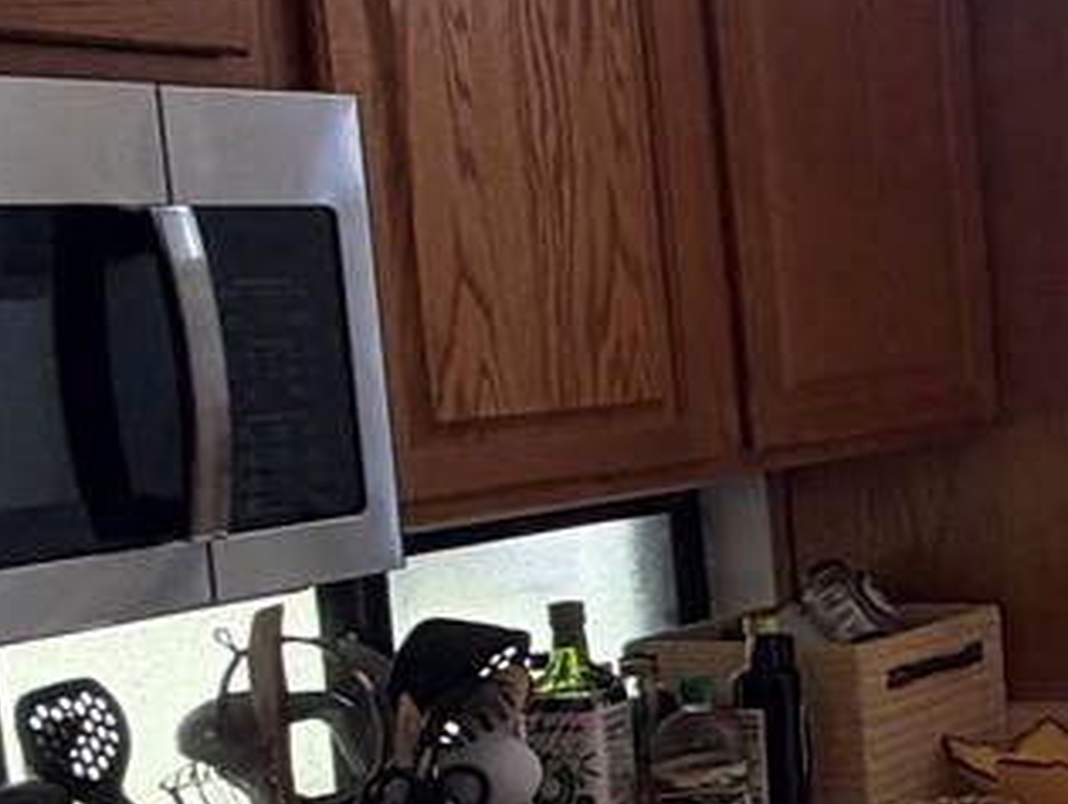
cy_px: 489
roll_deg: +0.5
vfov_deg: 20.7
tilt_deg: -7.0
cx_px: 2316
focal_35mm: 71
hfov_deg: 16.9
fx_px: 2193
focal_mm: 2.22
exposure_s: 1/121
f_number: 2.2
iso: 125
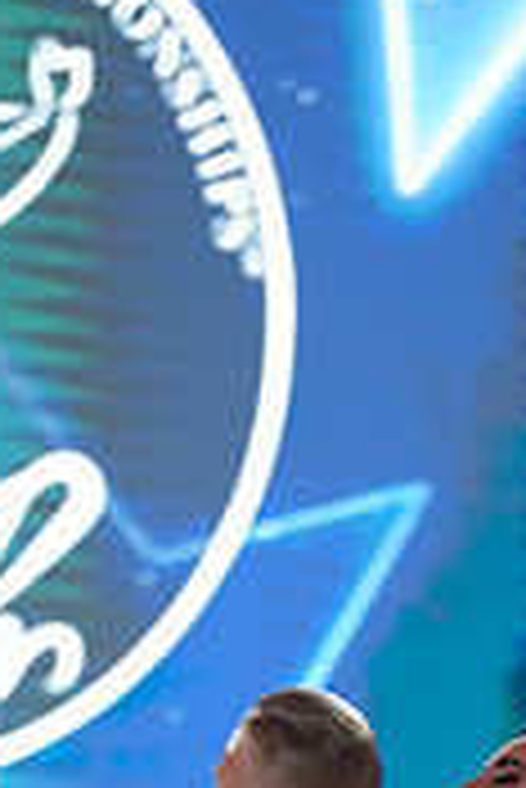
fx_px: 14523
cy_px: 1171
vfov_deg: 3.1
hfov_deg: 2.1
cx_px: 411
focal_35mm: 664
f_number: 2.8
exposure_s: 1/500
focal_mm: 200
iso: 800
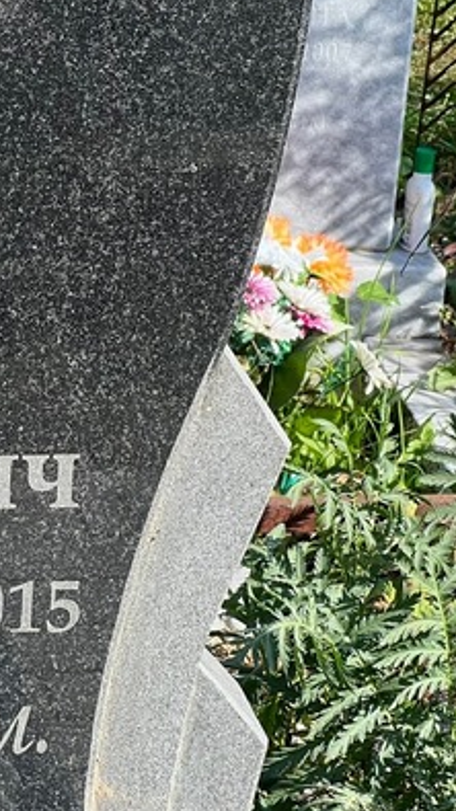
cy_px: 331
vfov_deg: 12.7
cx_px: -329
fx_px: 3657
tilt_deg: -16.2
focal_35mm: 170
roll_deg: -0.8
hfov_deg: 7.0
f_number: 2.8
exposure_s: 1/281
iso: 32
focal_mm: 9
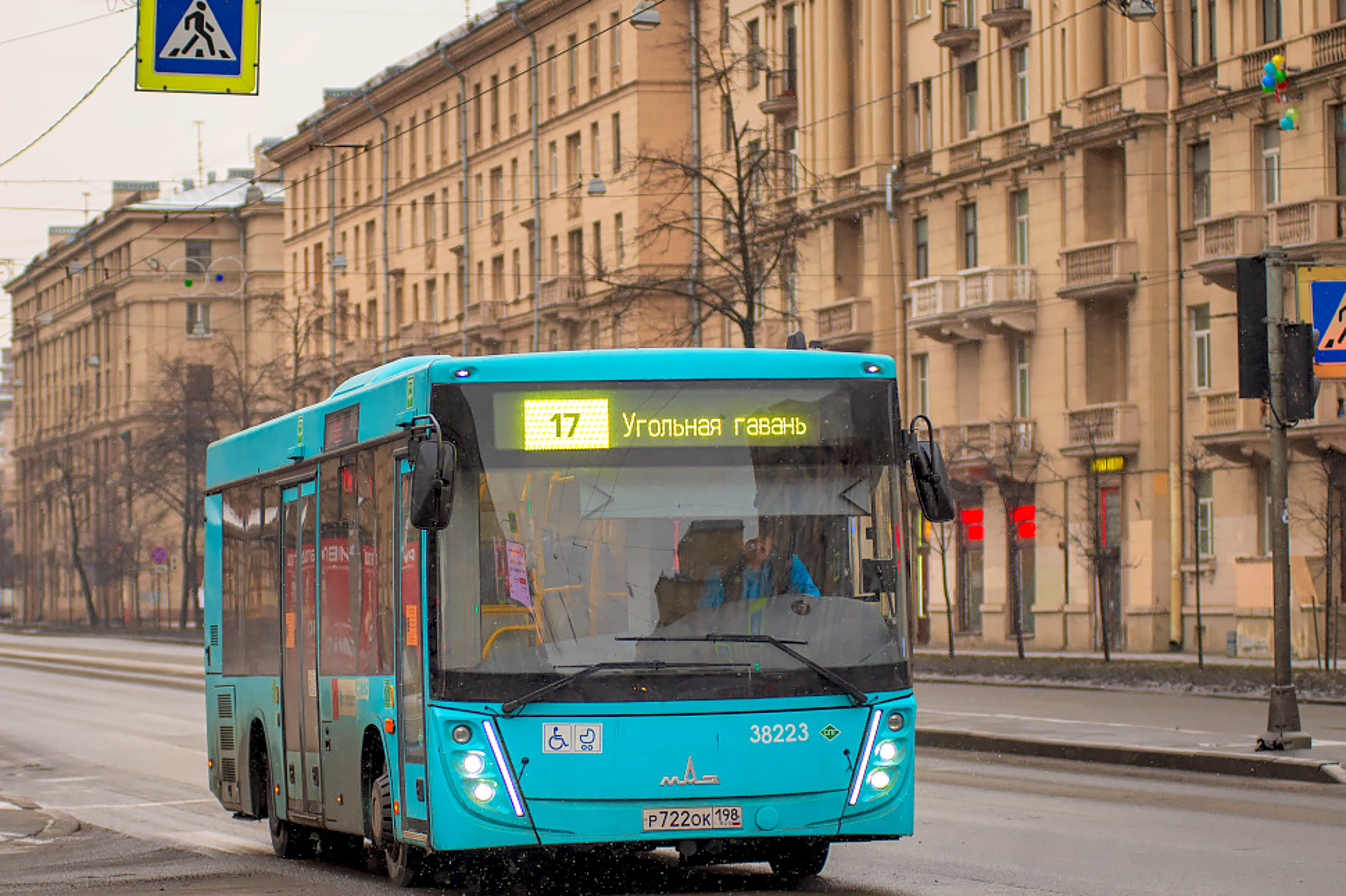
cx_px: 597
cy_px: 427
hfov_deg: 20.6
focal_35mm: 99
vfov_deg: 13.8
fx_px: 3700
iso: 320
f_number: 3.2
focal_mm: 80
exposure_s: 1/400
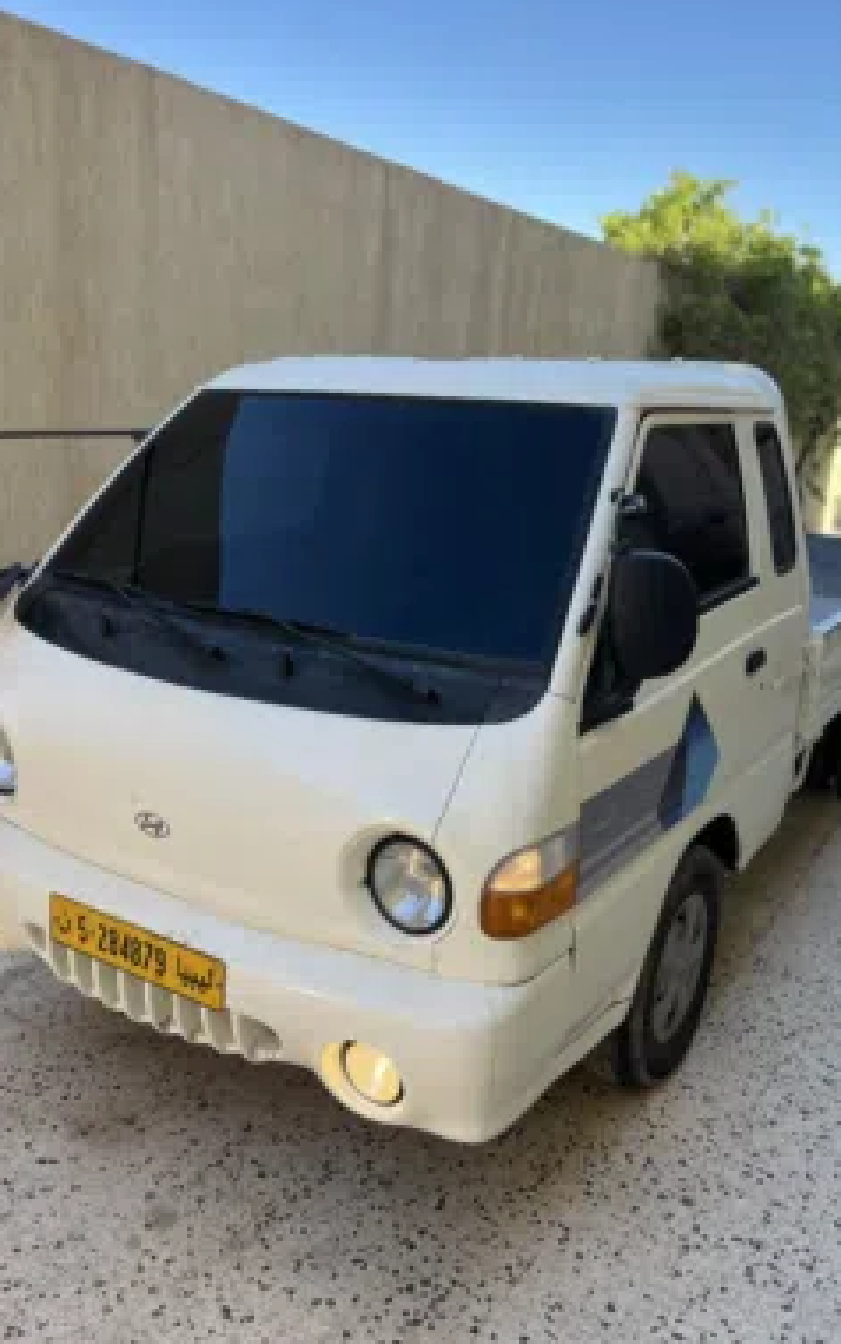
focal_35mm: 29
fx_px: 1062
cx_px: 463
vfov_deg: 64.6
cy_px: 647
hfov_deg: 43.2
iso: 50
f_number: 1.5
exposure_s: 1/753
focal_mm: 5.7
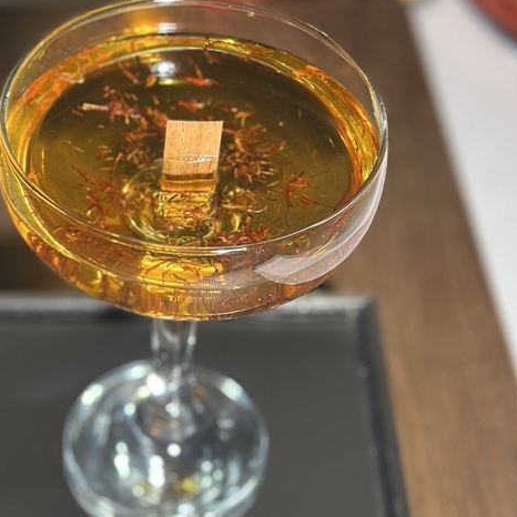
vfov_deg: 19.1
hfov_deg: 19.0
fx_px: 1538
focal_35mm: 91
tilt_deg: -45.8
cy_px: 257
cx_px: 165
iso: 320
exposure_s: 1/50
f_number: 1.78
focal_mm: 6.86
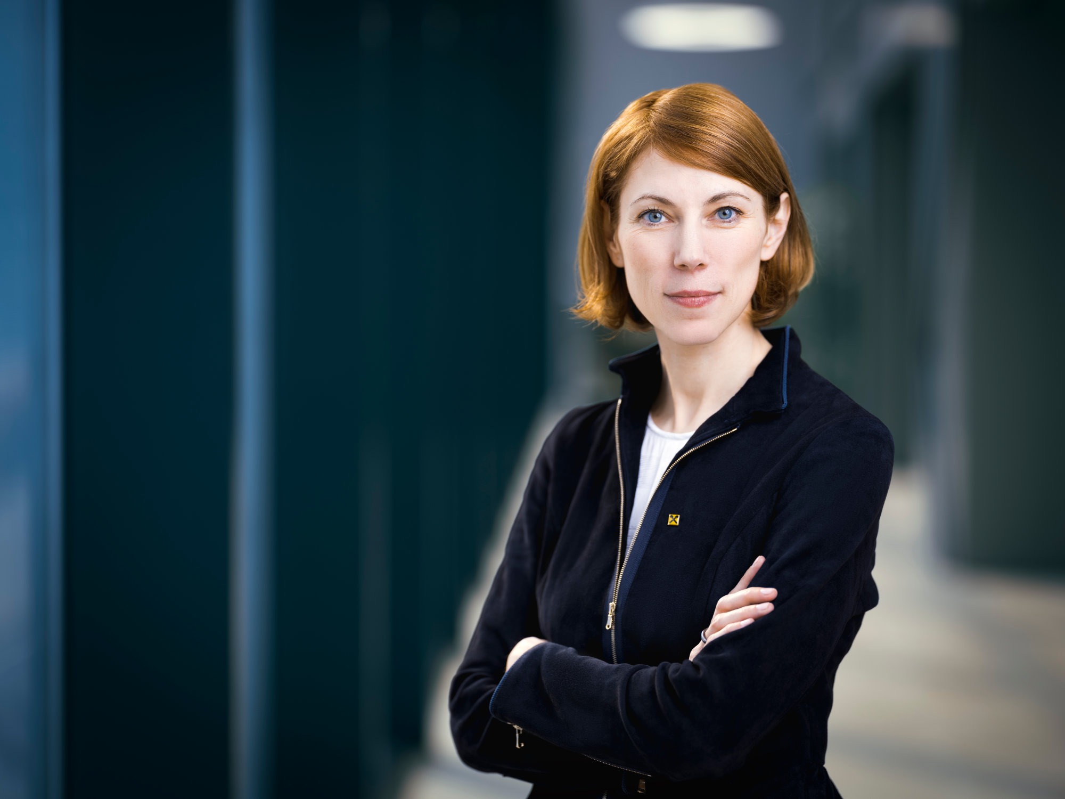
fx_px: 2677
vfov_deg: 17.0
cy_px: 400
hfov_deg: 22.5
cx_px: 532
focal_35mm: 87
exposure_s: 1/125
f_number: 2
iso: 100
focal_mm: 110
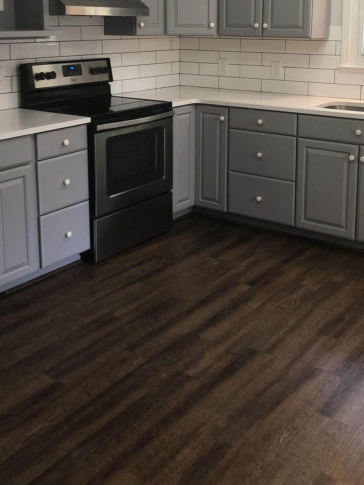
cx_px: 197
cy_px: 114
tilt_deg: -7.5
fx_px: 631
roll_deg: +0.2
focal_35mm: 45
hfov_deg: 32.2
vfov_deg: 40.7
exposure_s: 1/17
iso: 40
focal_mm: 3.99
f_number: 1.8
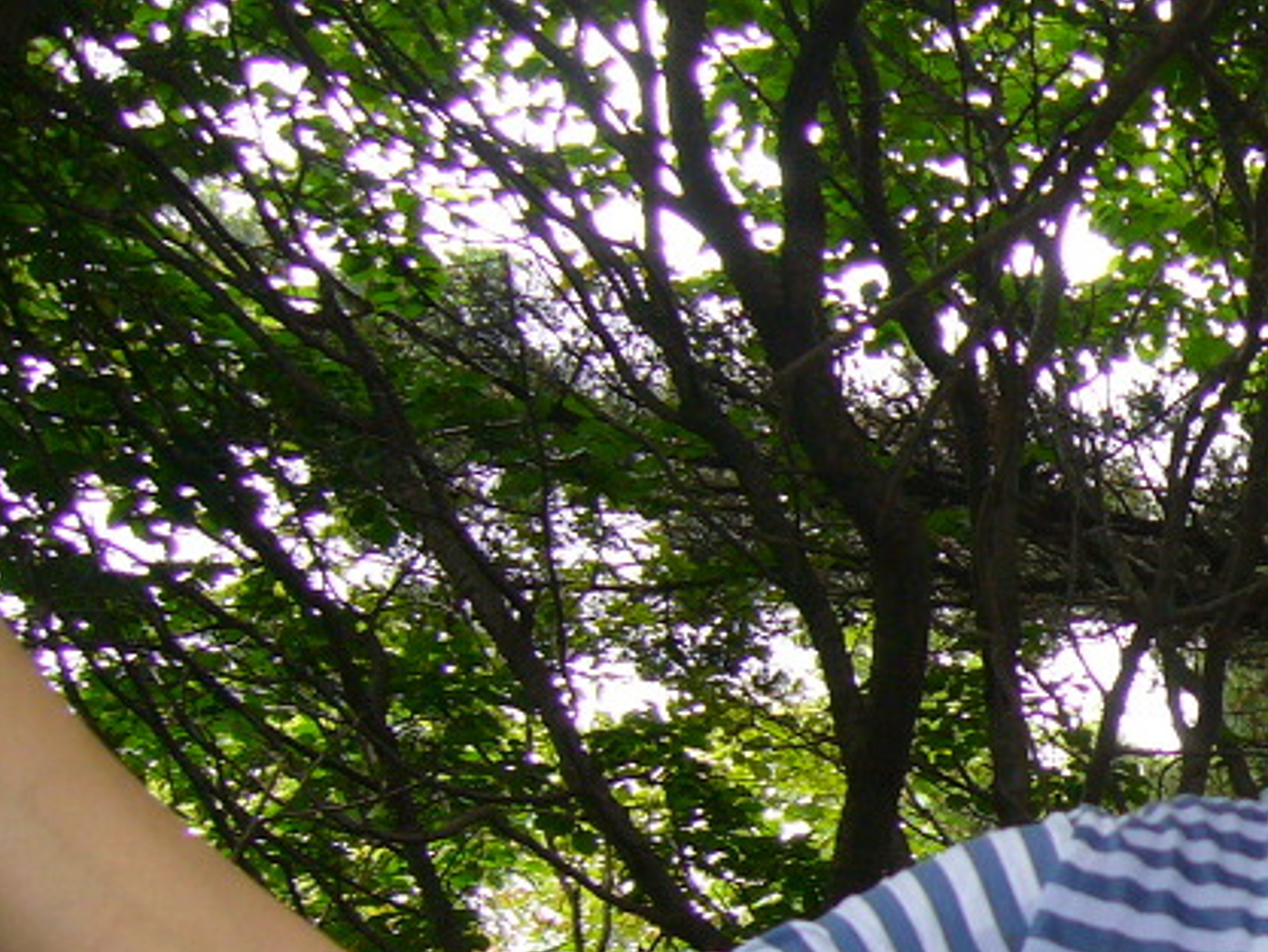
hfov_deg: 21.3
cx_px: 1487
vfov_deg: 17.1
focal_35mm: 86
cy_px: 742
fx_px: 3151
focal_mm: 5.8
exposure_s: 1/60
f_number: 2.8
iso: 100
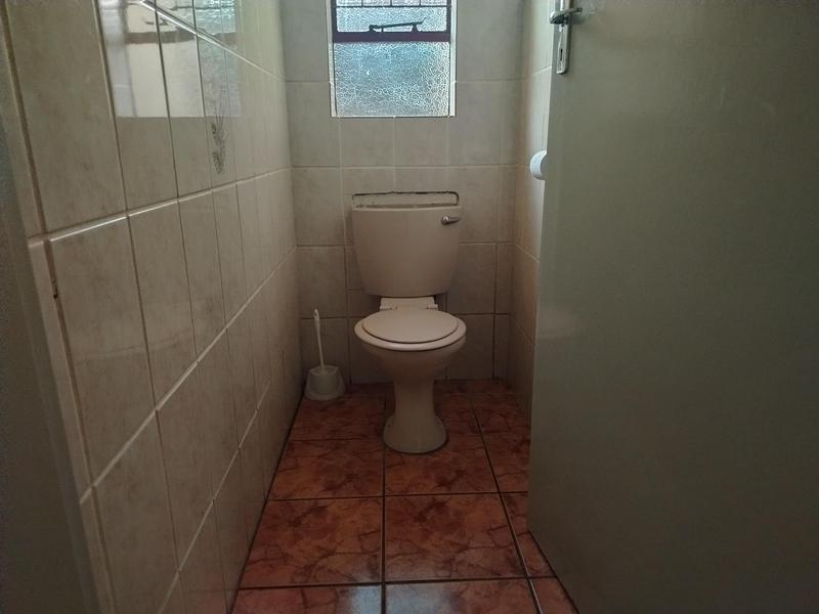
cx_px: 410
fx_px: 568
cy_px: 307
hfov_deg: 71.6
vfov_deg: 56.8
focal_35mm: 24
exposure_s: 1/50
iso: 6134
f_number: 1.75
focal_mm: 5.25
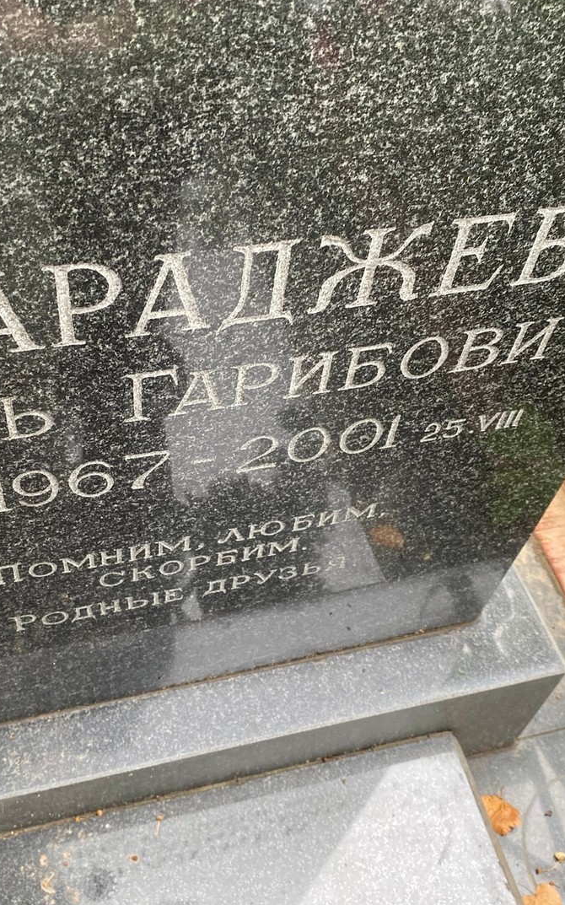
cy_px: 450
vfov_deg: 52.8
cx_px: 218
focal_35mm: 37
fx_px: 912
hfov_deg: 34.3
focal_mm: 4.25
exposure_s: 1/122
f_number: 1.8
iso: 100
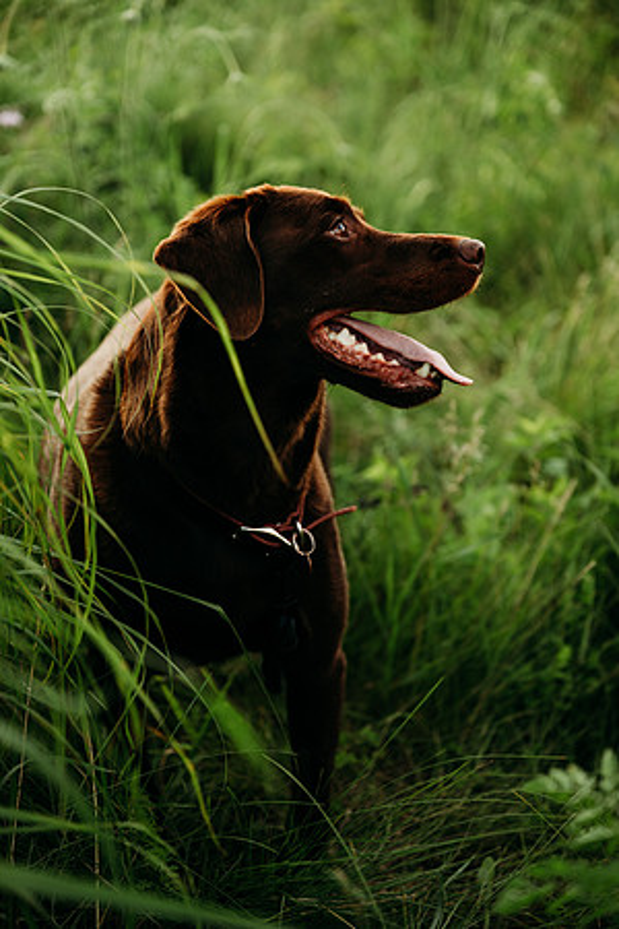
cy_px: 464
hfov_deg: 19.5
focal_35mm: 70
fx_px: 1805
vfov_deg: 28.8
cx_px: 310
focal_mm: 70
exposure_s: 1/400
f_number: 3.2
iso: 250
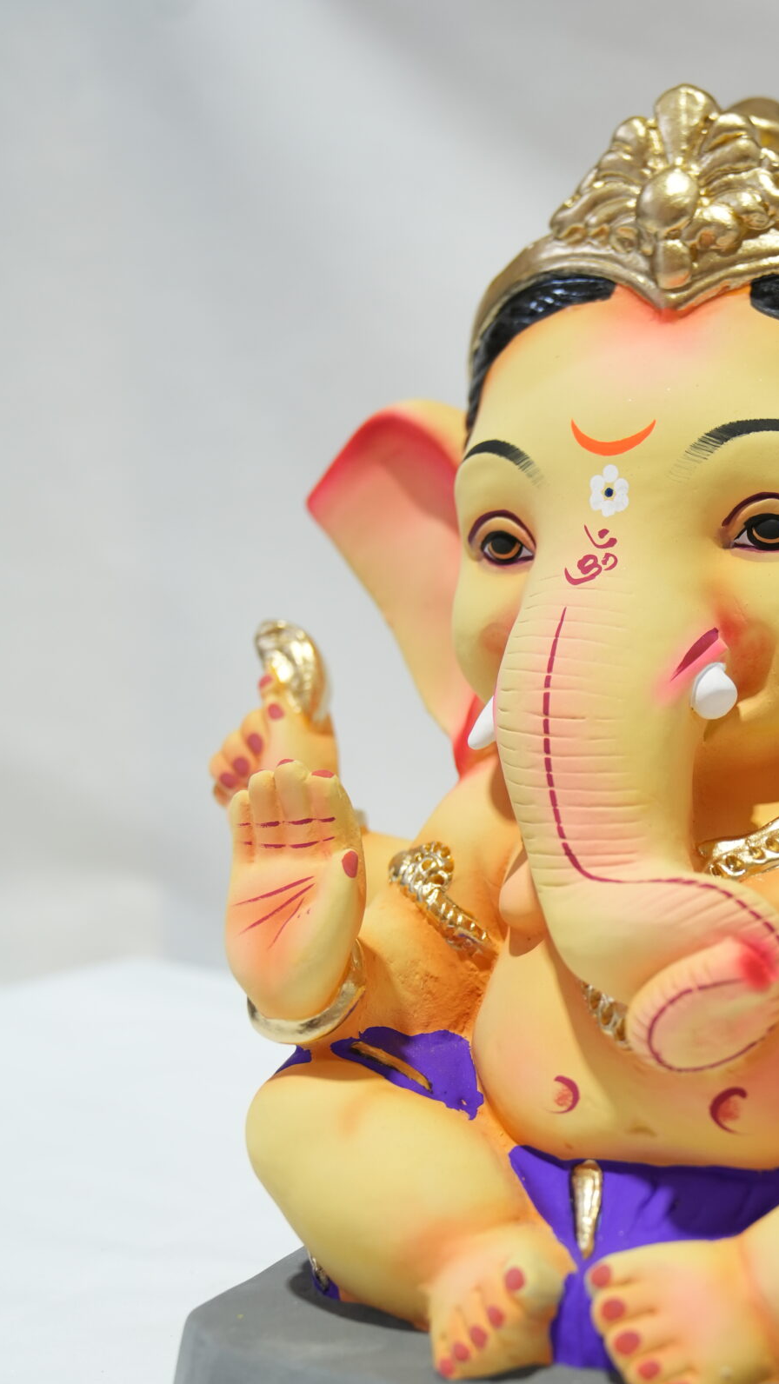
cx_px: 725
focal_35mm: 64
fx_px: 2349
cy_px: 925
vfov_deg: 32.6
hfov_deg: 18.5
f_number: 3.5
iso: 800
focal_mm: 38
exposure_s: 1/200
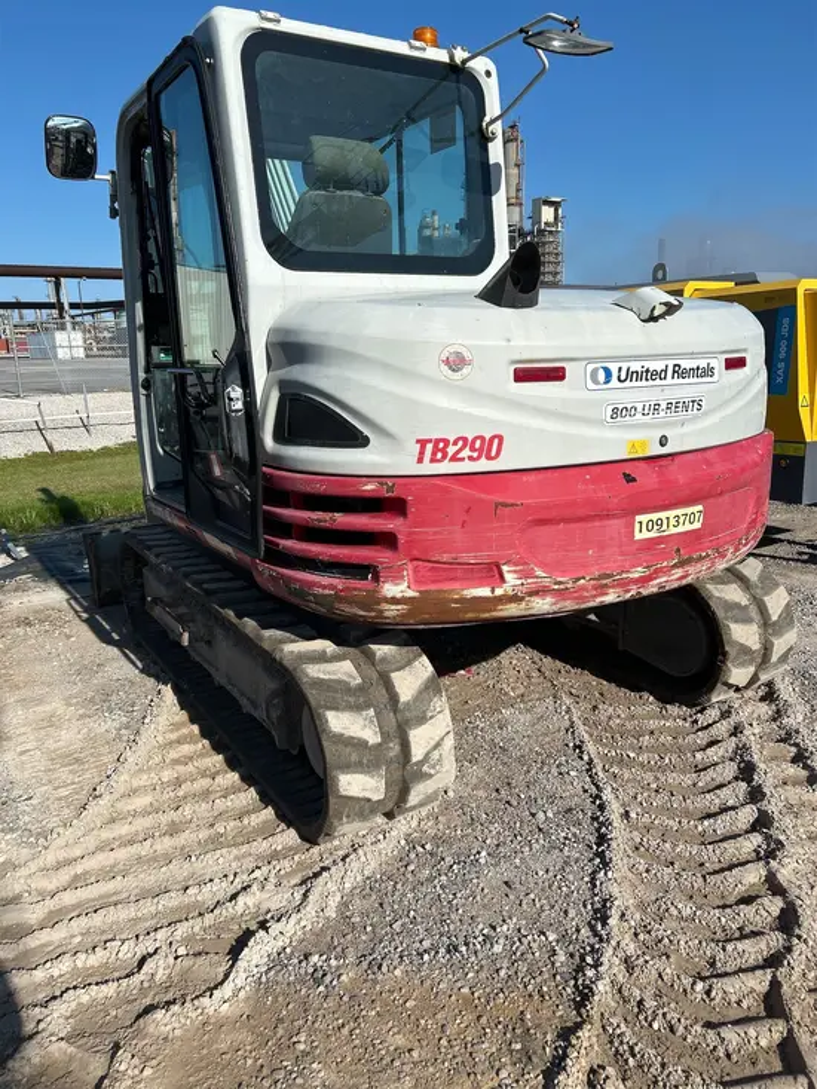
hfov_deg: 53.1
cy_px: 544
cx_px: 408
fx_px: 818
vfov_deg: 67.3
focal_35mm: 26
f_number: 1.5
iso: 50
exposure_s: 1/5882
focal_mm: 5.7
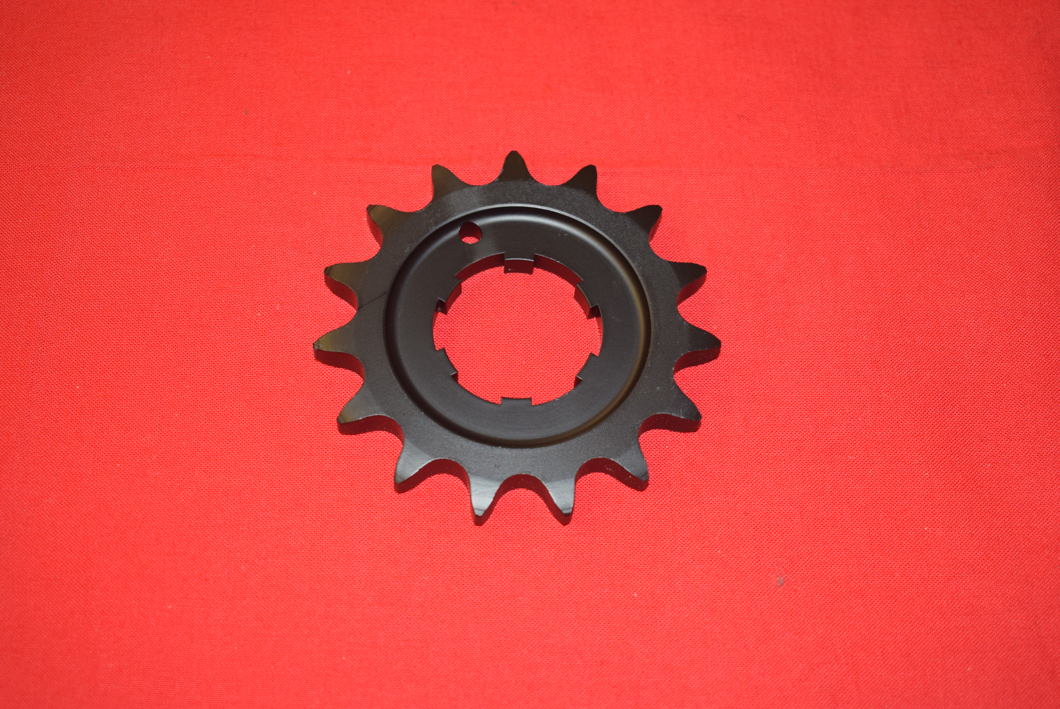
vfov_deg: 25.8
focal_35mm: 52
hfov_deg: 37.8
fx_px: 1547
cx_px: 530
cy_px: 354
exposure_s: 1/60
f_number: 5
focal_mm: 35
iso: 800
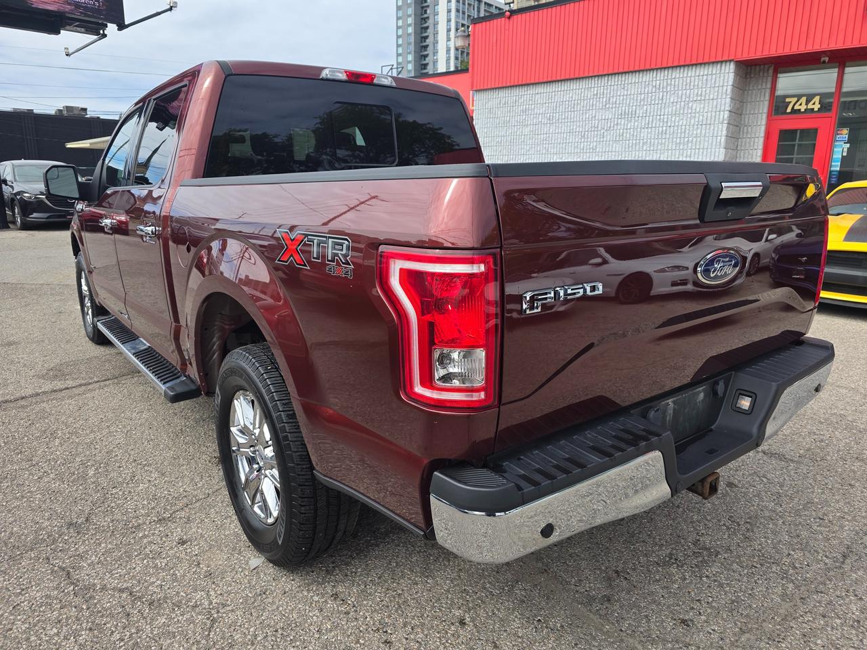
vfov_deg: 58.9
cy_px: 325
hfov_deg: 73.9
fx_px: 576
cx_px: 434
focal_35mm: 23
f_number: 1.7
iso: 80
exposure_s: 1/3126
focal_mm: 6.3
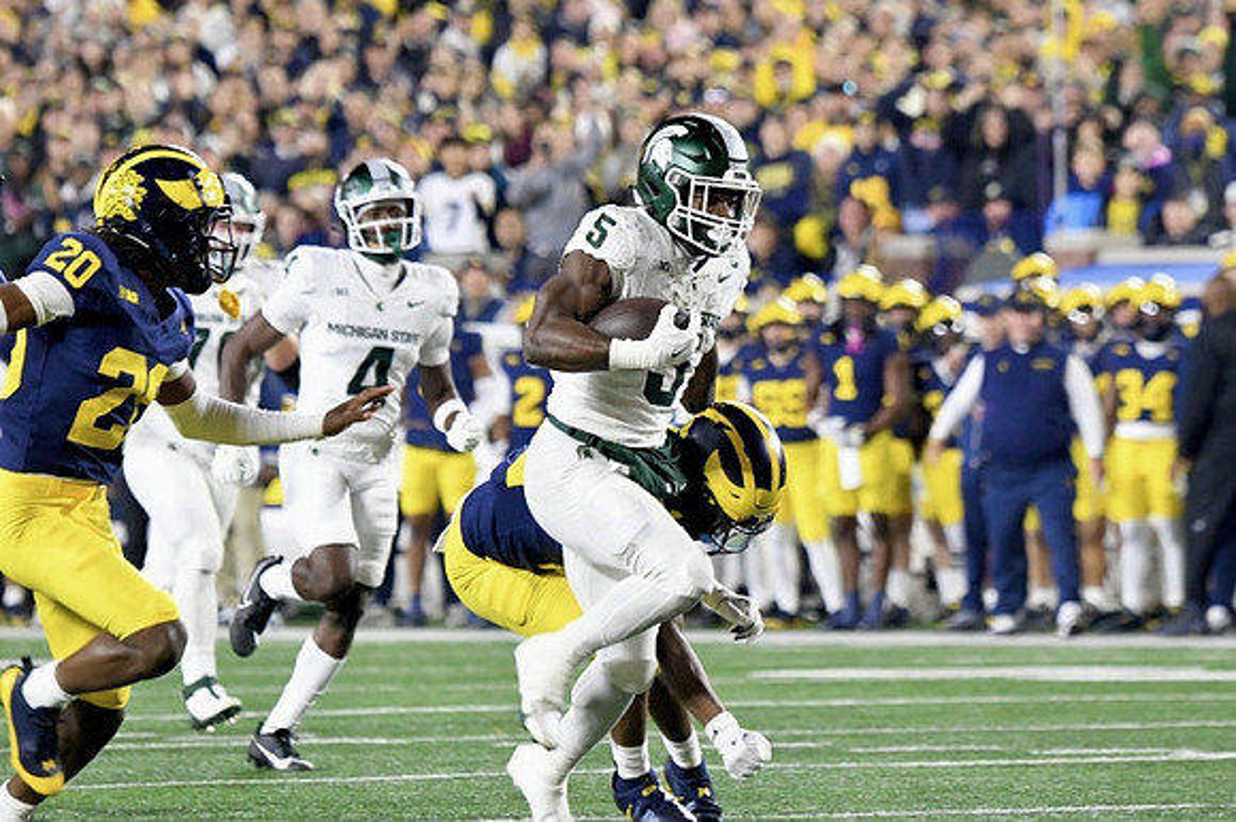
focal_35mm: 420
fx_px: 14411
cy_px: 411
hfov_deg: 4.9
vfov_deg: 3.3
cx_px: 618
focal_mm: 280
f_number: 5.6
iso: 6400
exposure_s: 1/640
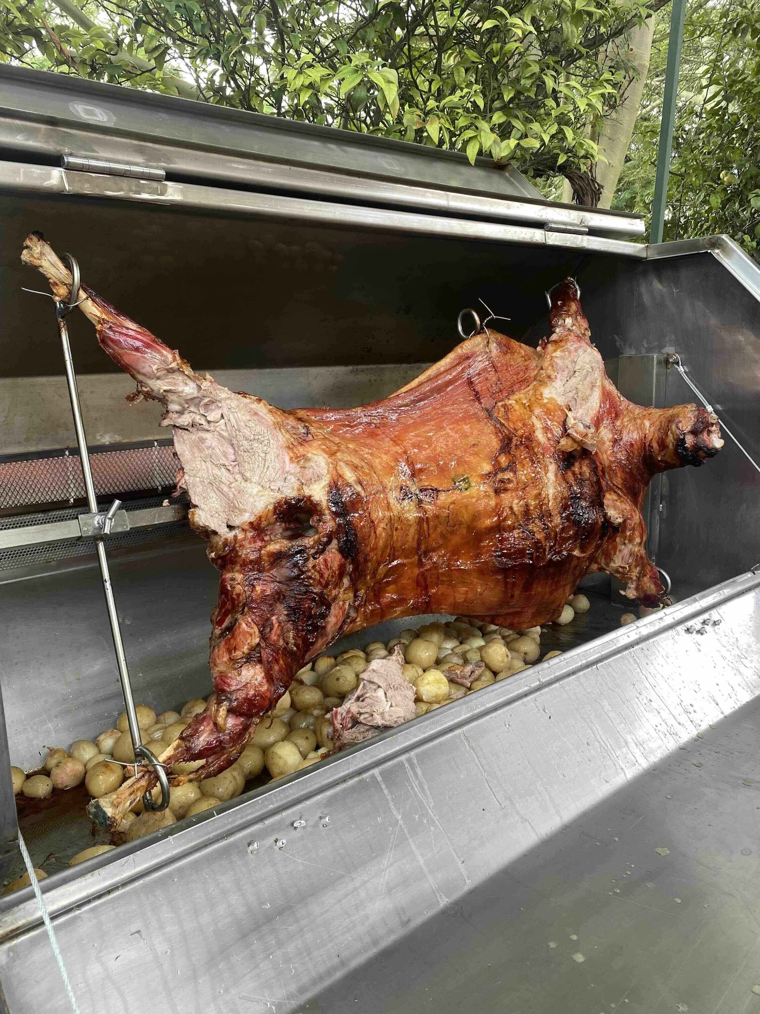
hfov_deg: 53.1
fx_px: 761
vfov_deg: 67.3
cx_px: 380
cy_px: 507
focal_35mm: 26
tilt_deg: -11.2
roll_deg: -0.2
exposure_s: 1/100
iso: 50
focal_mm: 4.25
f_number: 1.8
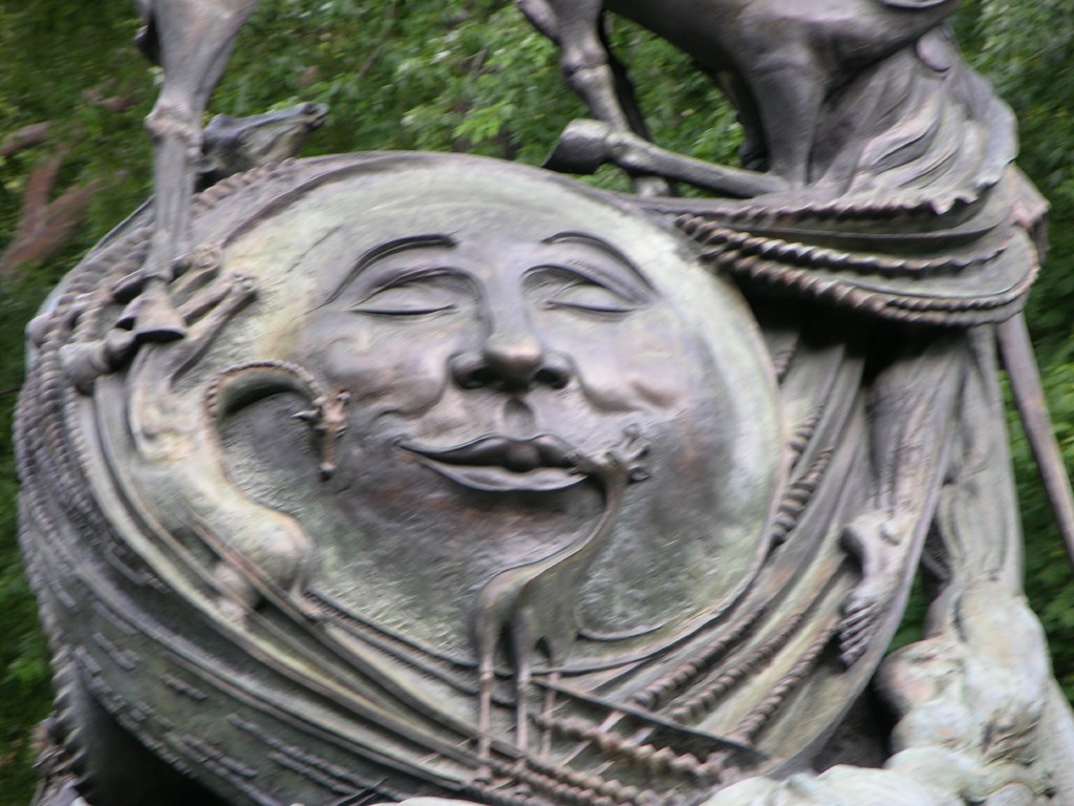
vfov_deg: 5.5
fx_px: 8377
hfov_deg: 7.3
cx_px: 537
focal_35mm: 270
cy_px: 403
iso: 50
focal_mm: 67.7
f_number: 4.2
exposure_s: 1/55.5
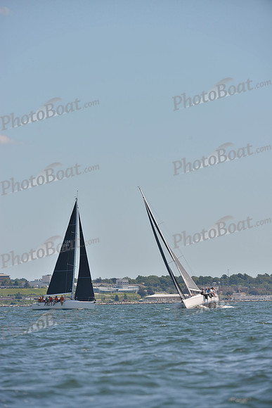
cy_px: 204
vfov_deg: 8.6
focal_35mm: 240
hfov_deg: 5.7
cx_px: 136
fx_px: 2718
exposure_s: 1/1000
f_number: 8
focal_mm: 240
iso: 200
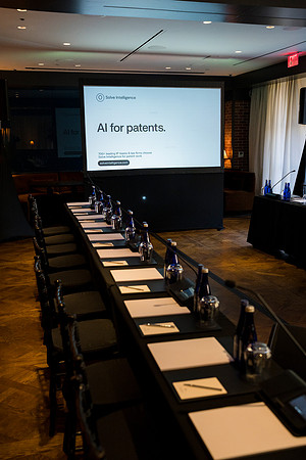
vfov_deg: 54.4
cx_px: 153
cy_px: 230
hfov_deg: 37.9
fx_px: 446
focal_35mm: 35
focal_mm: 35
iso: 900
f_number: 3.5
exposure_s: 1/160
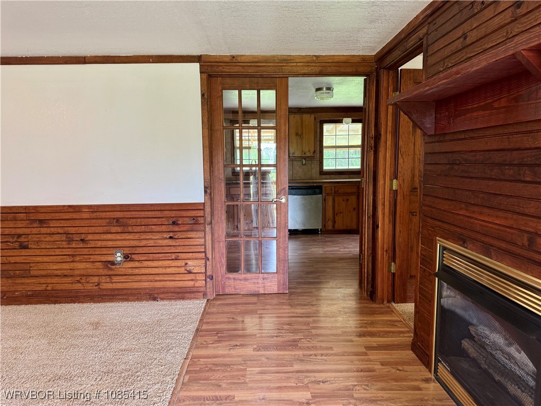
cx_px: 270
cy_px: 203
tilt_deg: -7.1
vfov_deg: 56.8
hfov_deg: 71.6
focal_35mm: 24
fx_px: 375
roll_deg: +0.5
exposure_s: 1/60
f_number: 1.78
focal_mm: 6.76
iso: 250
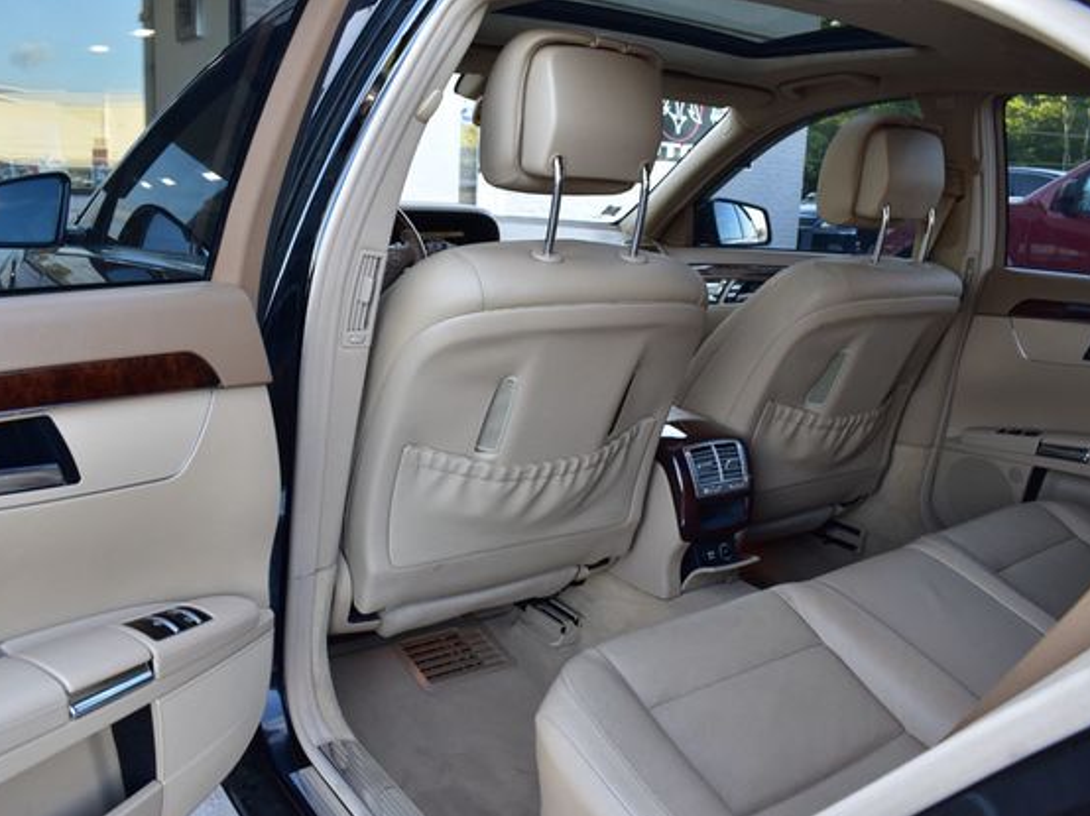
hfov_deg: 60.0
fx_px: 944
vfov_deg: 46.8
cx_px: 543
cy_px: 417
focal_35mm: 30
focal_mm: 18
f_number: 7.1
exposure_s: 1/30
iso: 400
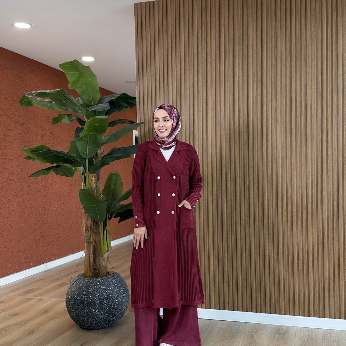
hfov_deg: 40.0
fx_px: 475
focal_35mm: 42
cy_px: 185
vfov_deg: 40.0
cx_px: 171
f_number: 1.78
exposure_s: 1/86
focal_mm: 6.76
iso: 100
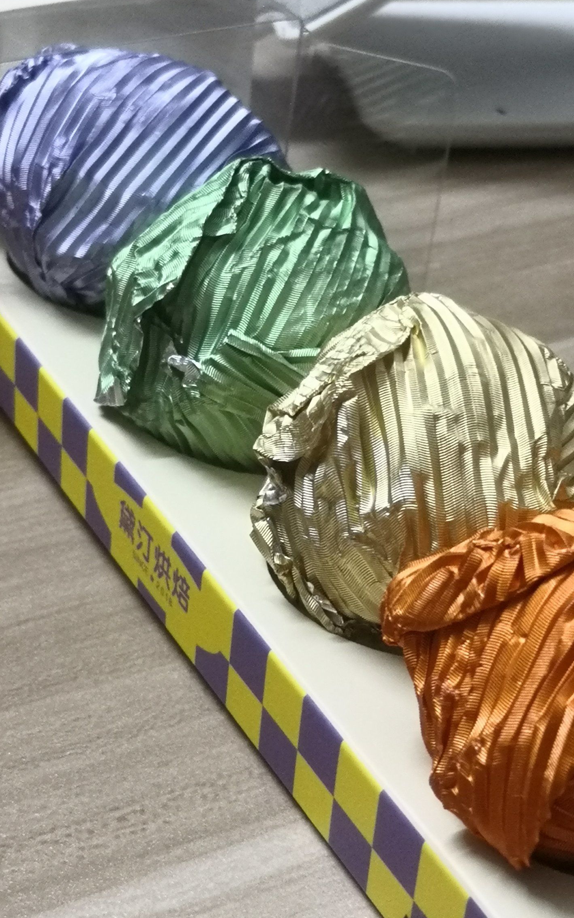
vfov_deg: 29.8
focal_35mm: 69
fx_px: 1727
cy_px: 406
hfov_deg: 18.9
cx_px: 330
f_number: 1.6
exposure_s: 1/33.3
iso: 320
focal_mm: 3.95
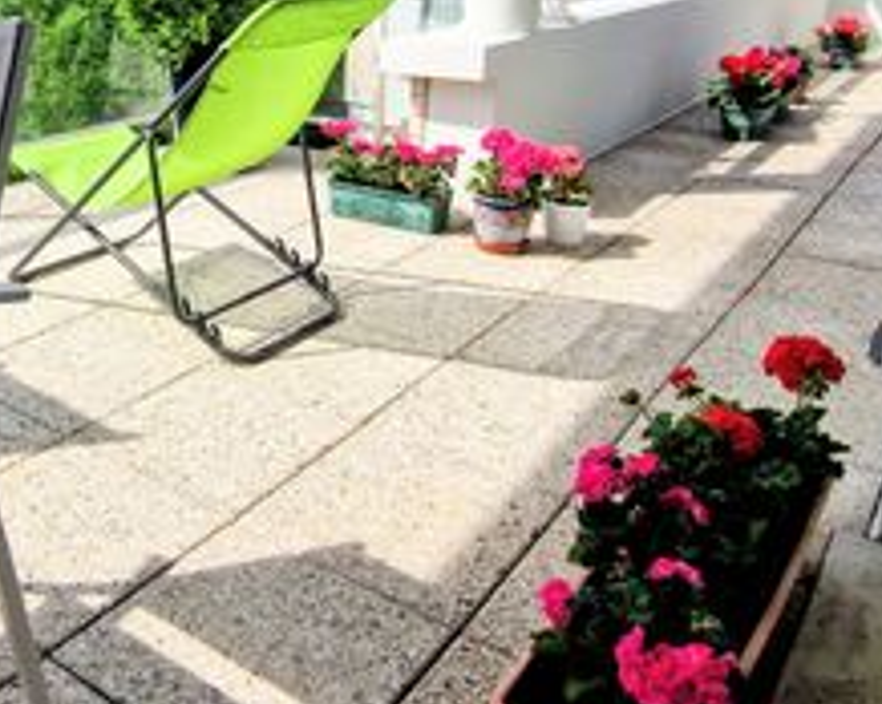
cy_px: 158
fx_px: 913
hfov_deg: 48.9
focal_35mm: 35
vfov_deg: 40.7
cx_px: 190
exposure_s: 1/3048
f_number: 2.2
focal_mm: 2.2
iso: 50
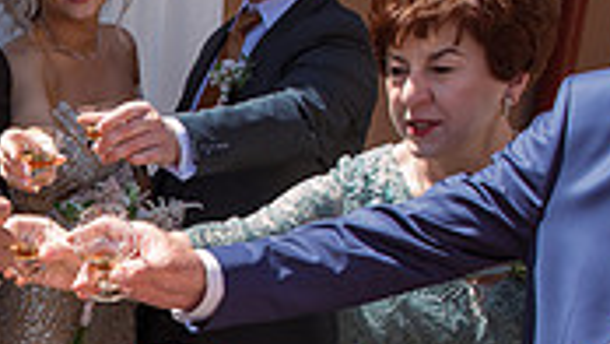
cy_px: 458
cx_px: -144
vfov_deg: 13.8
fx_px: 1359
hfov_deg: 23.0
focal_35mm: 84
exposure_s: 1/800
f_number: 4
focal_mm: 24
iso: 320
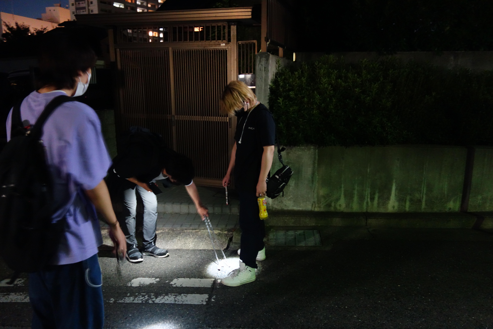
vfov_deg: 46.4
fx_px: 383
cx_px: 246
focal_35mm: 28
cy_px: 164
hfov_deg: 65.5
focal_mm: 10.4
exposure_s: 1/8
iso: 1250
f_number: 1.8
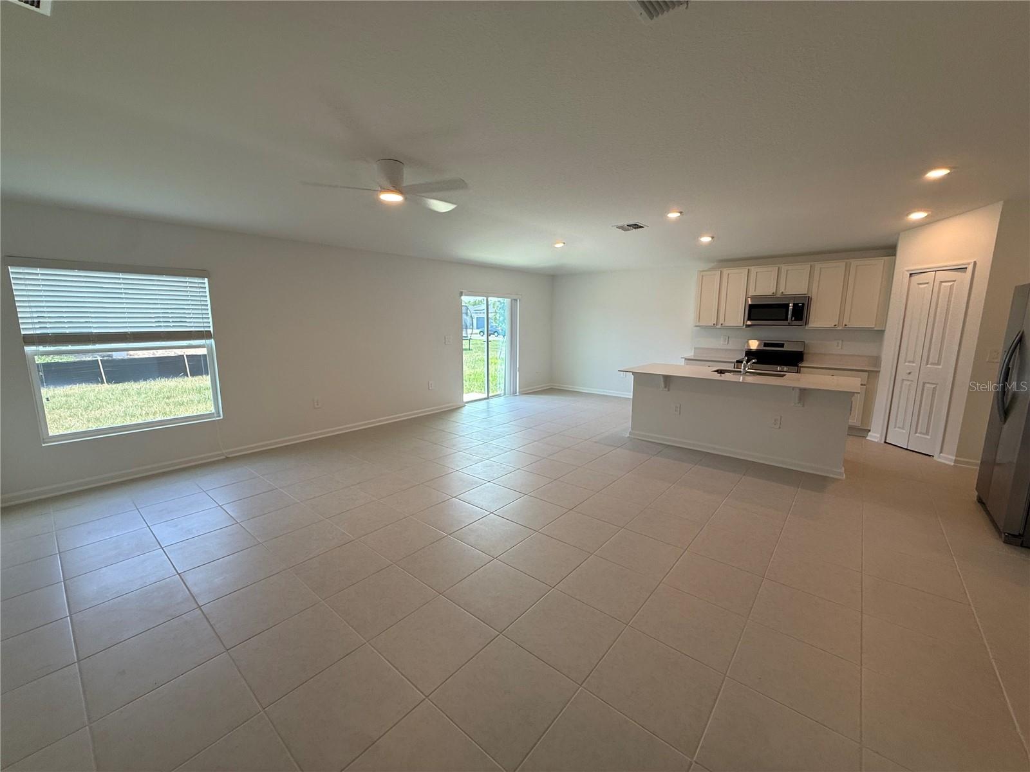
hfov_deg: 102.1
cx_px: 515
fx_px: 417
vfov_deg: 85.7
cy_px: 386
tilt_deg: -8.3
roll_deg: -0.4
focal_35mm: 14
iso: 64
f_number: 2.2
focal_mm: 2.22
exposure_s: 1/120
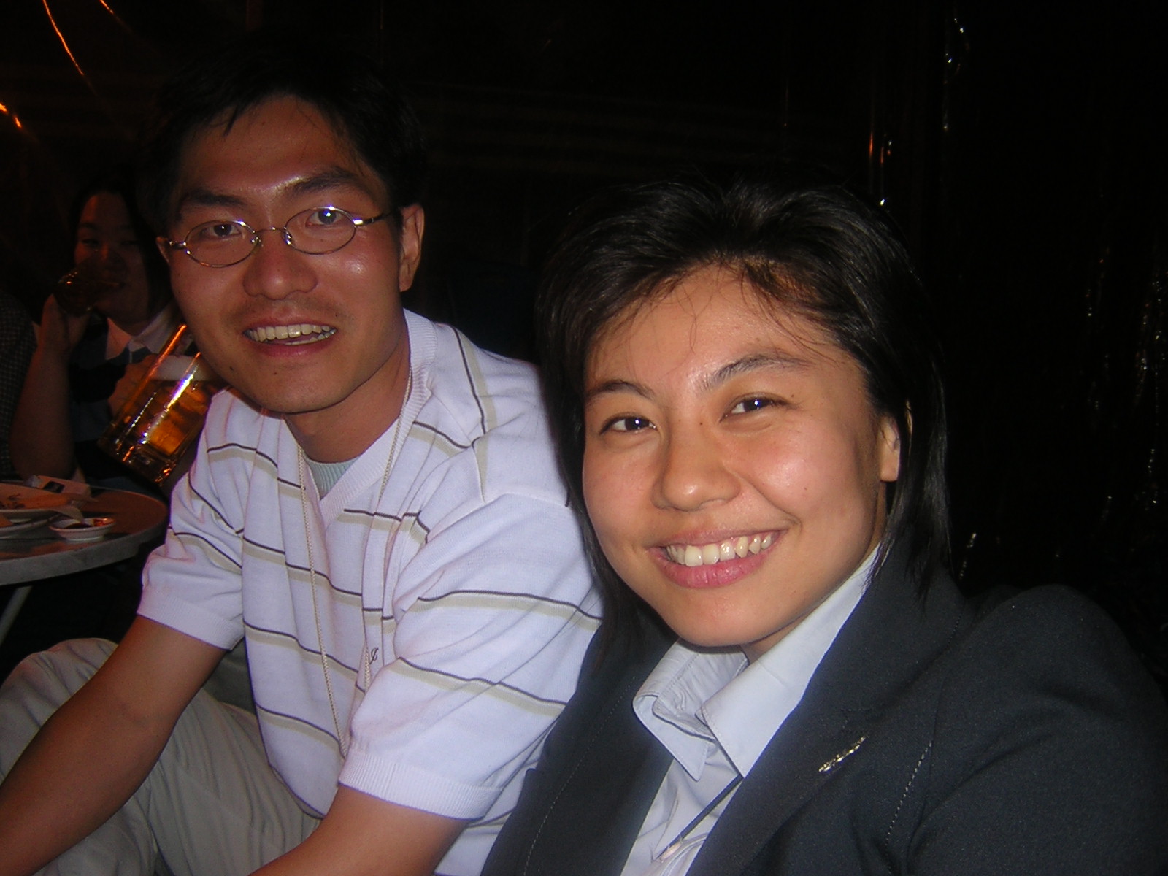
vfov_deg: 39.7
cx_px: 584
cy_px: 438
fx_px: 1215
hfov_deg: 51.4
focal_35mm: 36
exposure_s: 1/60.1
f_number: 2.6
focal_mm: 4.7
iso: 100
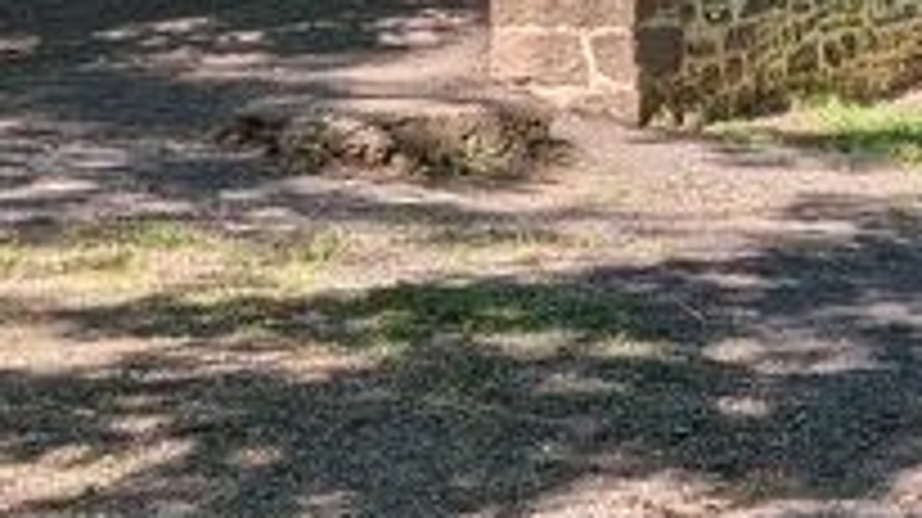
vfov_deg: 11.7
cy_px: 14
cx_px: 1178
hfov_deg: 19.4
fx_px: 2492
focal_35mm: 102
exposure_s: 1/5208
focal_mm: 4.53
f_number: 1.7
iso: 32
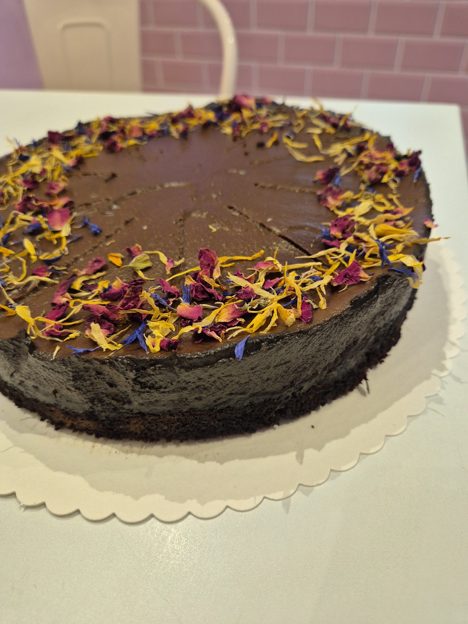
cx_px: 234
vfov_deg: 73.9
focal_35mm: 23
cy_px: 312
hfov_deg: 58.9
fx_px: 415
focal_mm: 5.4
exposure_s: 1/100
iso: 400
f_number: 1.8
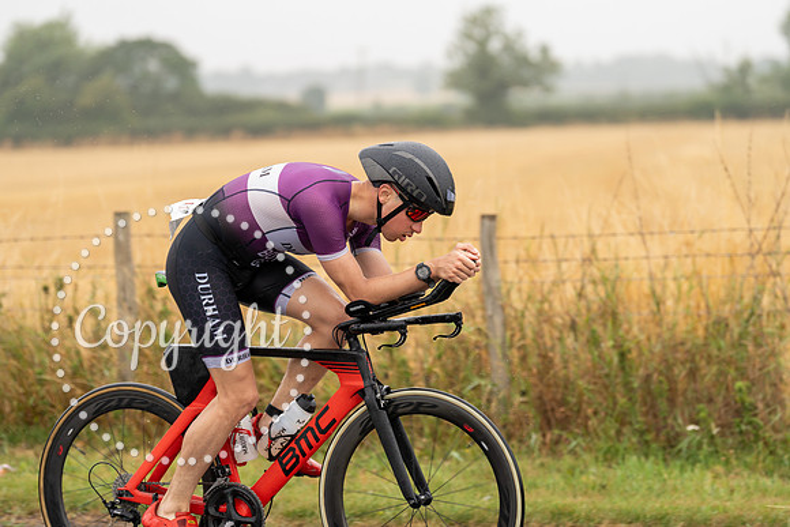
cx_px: 395
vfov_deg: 10.7
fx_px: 2809
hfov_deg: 16.0
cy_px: 264
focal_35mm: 128
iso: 400
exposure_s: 1/800
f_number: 2.8
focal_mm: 128
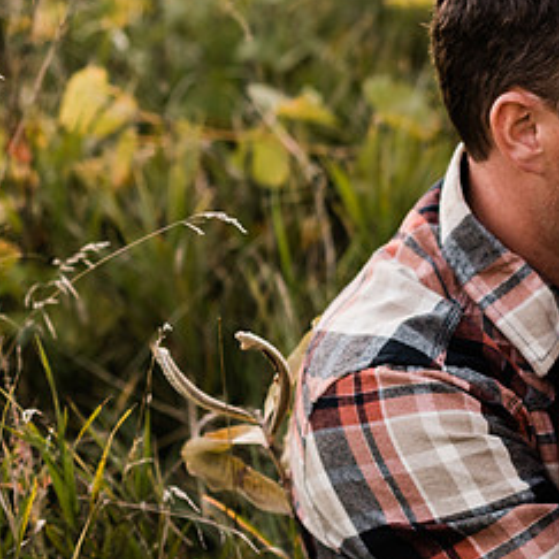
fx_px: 3508
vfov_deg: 9.1
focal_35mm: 192
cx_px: 616
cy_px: 200
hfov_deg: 9.0
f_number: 2.5
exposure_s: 1/200
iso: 500
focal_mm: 85
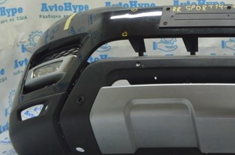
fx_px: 410
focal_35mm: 63
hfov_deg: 30.0
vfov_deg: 21.2
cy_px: 30
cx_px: 230
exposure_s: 1/20
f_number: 5.6
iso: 400
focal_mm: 20
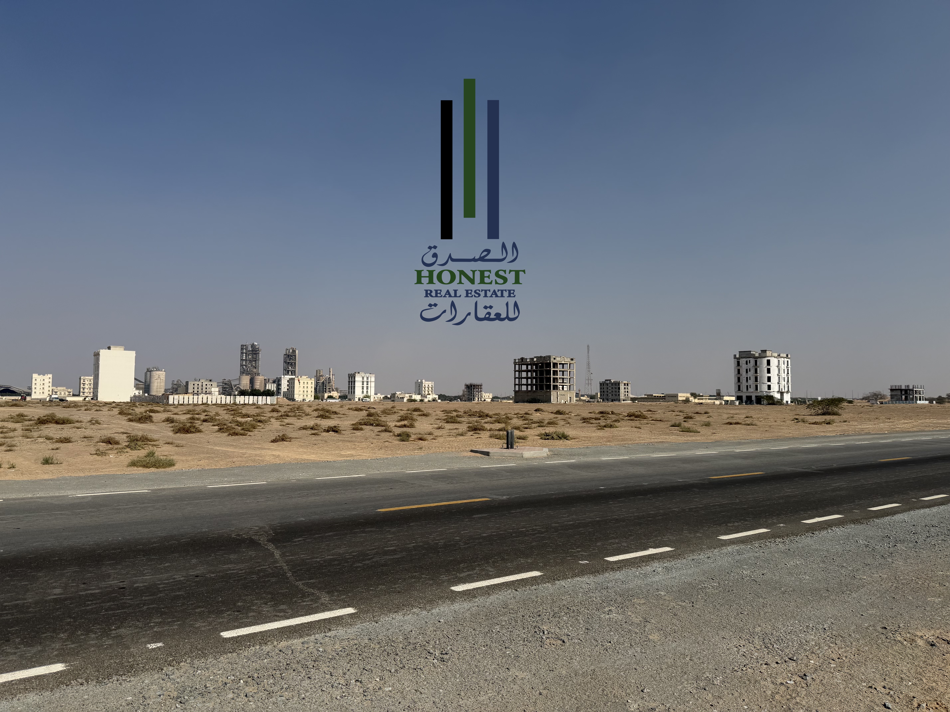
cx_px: 475
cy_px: 356
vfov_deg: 56.8
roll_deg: -0.8
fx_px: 659
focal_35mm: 24
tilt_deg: +4.3
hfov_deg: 71.6
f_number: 1.78
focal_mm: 6.76
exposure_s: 1/11905
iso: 100
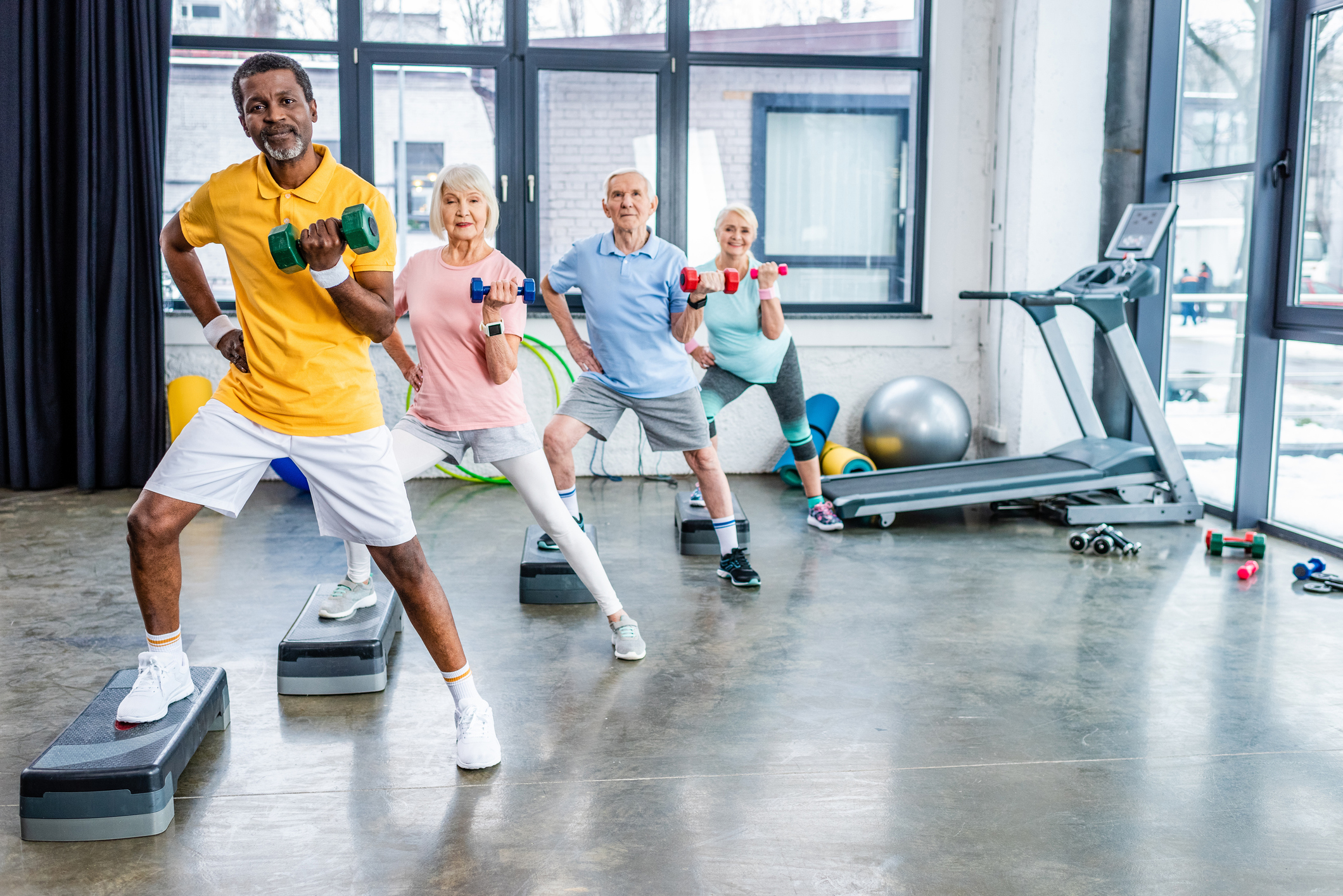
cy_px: 448
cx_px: 672
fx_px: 1306
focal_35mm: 35
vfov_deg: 37.9
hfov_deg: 54.4
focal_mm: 35
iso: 640
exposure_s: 1/200
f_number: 3.2
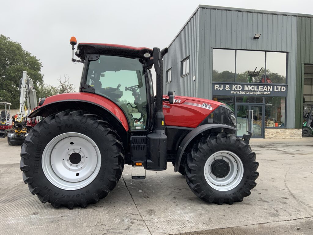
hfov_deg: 61.7
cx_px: 156
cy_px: 118
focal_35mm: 29
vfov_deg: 48.2
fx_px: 262
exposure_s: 1/132
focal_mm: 3
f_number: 1.8
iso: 16
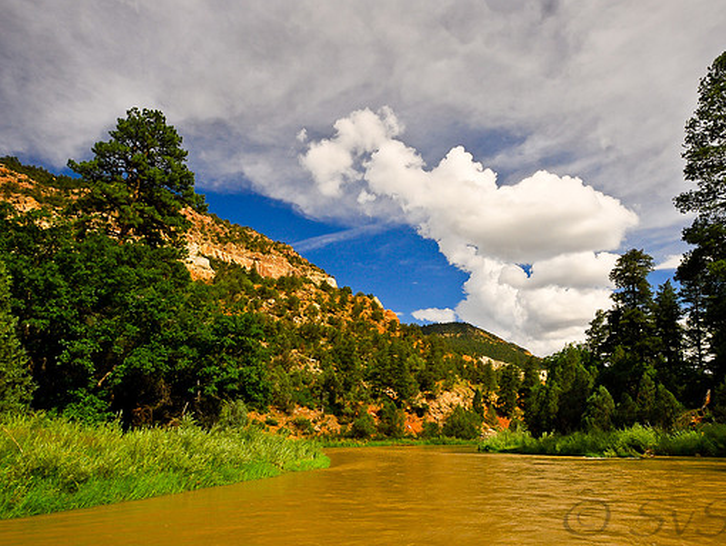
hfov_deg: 73.8
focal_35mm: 23
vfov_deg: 58.9
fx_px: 483
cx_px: 390
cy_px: 276
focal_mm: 14
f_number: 8
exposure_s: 1/250
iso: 200
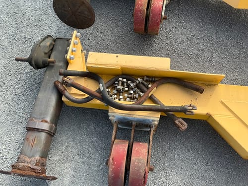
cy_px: 93
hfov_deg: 63.4
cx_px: 124
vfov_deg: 49.7
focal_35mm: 28
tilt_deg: -63.7
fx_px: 201
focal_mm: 3
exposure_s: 1/620
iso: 25
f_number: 1.8
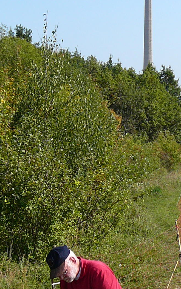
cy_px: 168
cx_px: 95
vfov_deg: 23.0
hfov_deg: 14.5
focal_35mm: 90
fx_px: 710
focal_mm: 5.2
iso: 80
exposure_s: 1/1000
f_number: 2.8
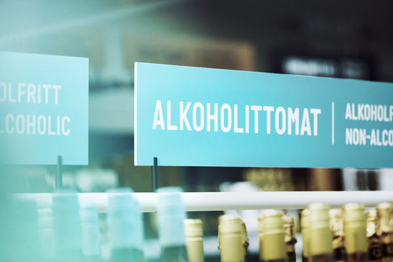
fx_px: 1474
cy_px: 131
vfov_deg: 10.2
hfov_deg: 15.2
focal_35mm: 135
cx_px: 196
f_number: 3.5
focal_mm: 135
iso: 800
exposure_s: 1/200
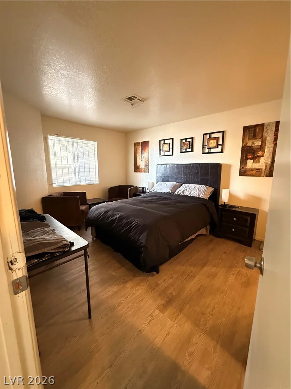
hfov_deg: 85.7
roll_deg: +0.0
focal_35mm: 14
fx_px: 157
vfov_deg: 102.1
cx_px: 146
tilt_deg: -9.2
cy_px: 194
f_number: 2.2
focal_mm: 2.22
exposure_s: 1/40
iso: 1000
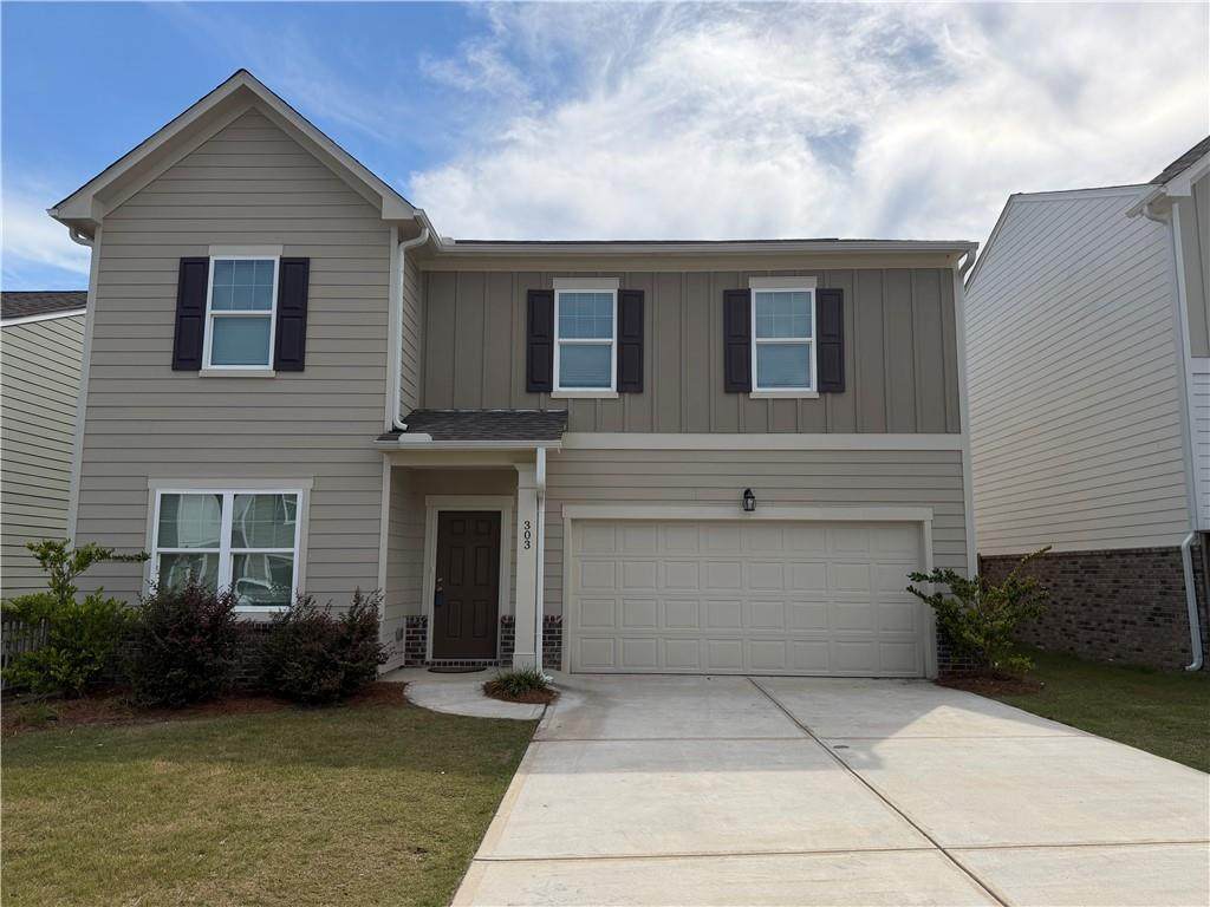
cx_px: 605
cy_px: 454
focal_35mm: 24
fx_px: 839
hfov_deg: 71.6
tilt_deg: +7.1
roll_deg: -0.3
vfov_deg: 56.8
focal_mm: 6.76
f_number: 1.78
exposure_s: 1/6173
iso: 100
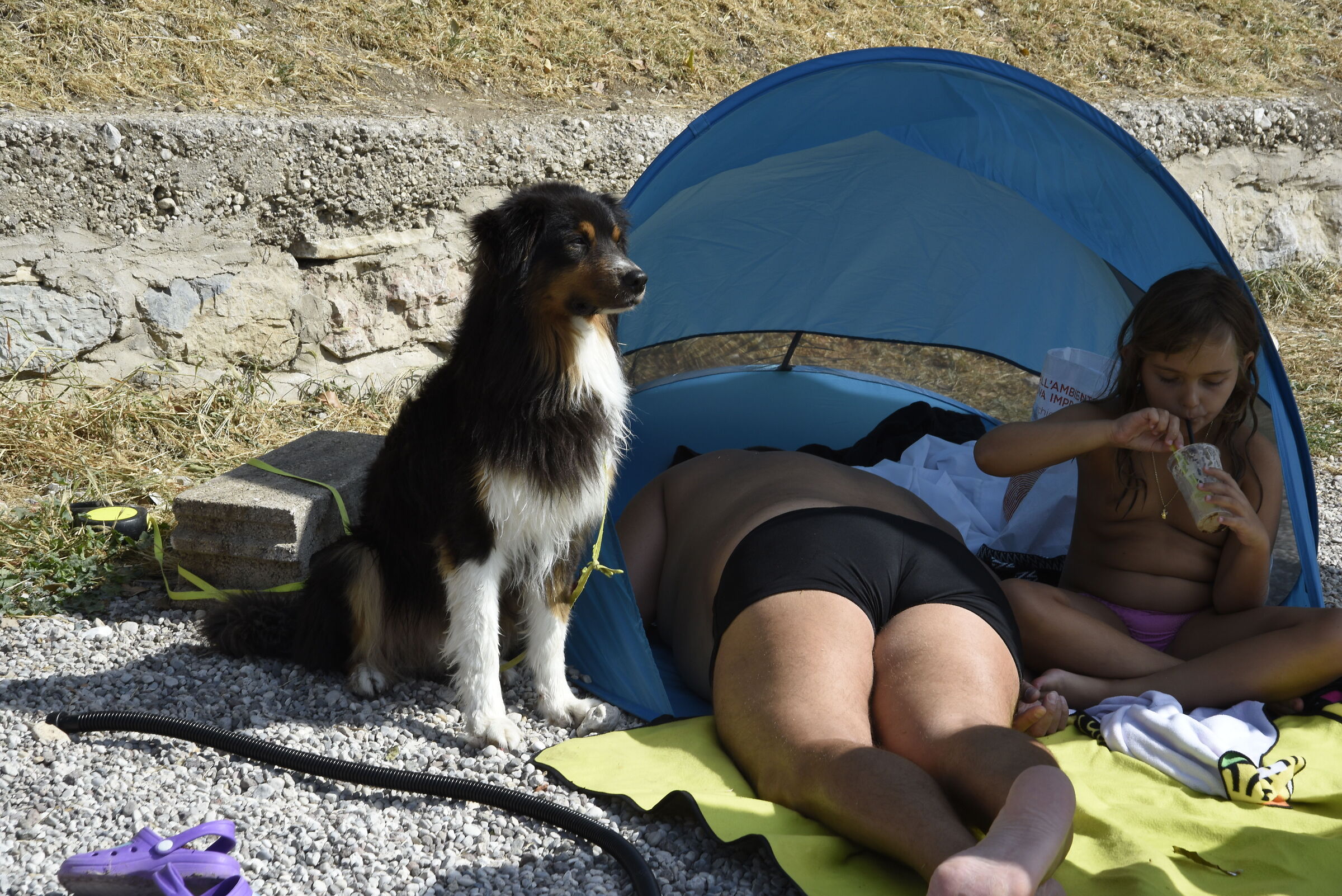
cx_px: 671
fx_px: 3915
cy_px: 448
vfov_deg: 13.1
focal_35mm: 105
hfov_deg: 19.4
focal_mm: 105
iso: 320
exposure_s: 1/125
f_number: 18
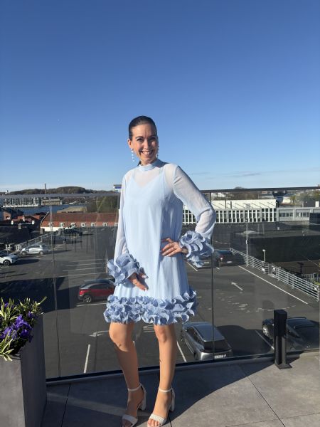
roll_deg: +0.8
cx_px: 160
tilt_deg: -4.8
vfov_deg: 67.3
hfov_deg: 53.1
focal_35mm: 26
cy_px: 214
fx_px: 320
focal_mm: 5.96
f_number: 1.6
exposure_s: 1/4608
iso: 50
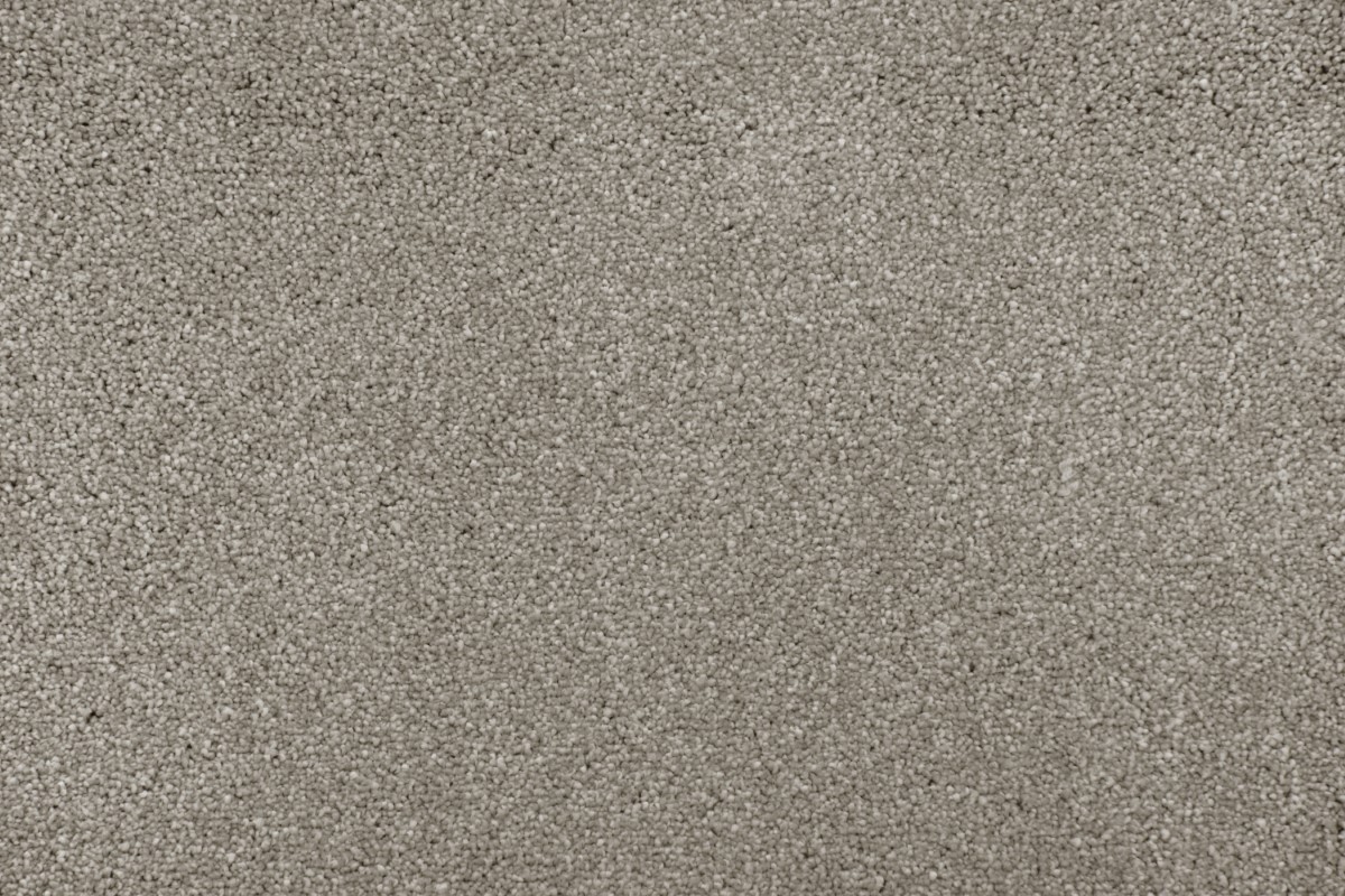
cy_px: 448
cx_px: 672
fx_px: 4819
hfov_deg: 15.9
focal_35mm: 129
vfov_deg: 10.6
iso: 2200
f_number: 4.8
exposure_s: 1/125
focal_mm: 86
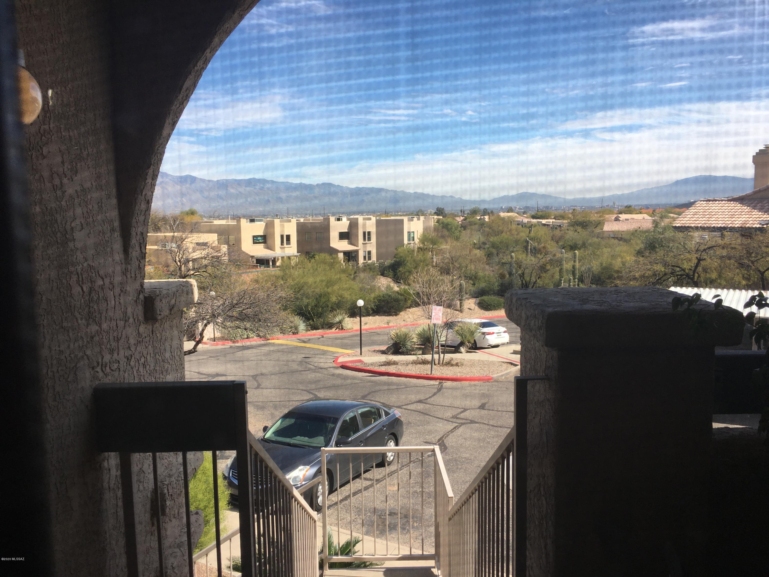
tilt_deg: -7.3
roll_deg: +0.7
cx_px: 384
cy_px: 288
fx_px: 644
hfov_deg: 61.7
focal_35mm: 29
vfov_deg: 48.2
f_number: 2.2
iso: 25
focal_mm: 4.15
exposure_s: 1/827
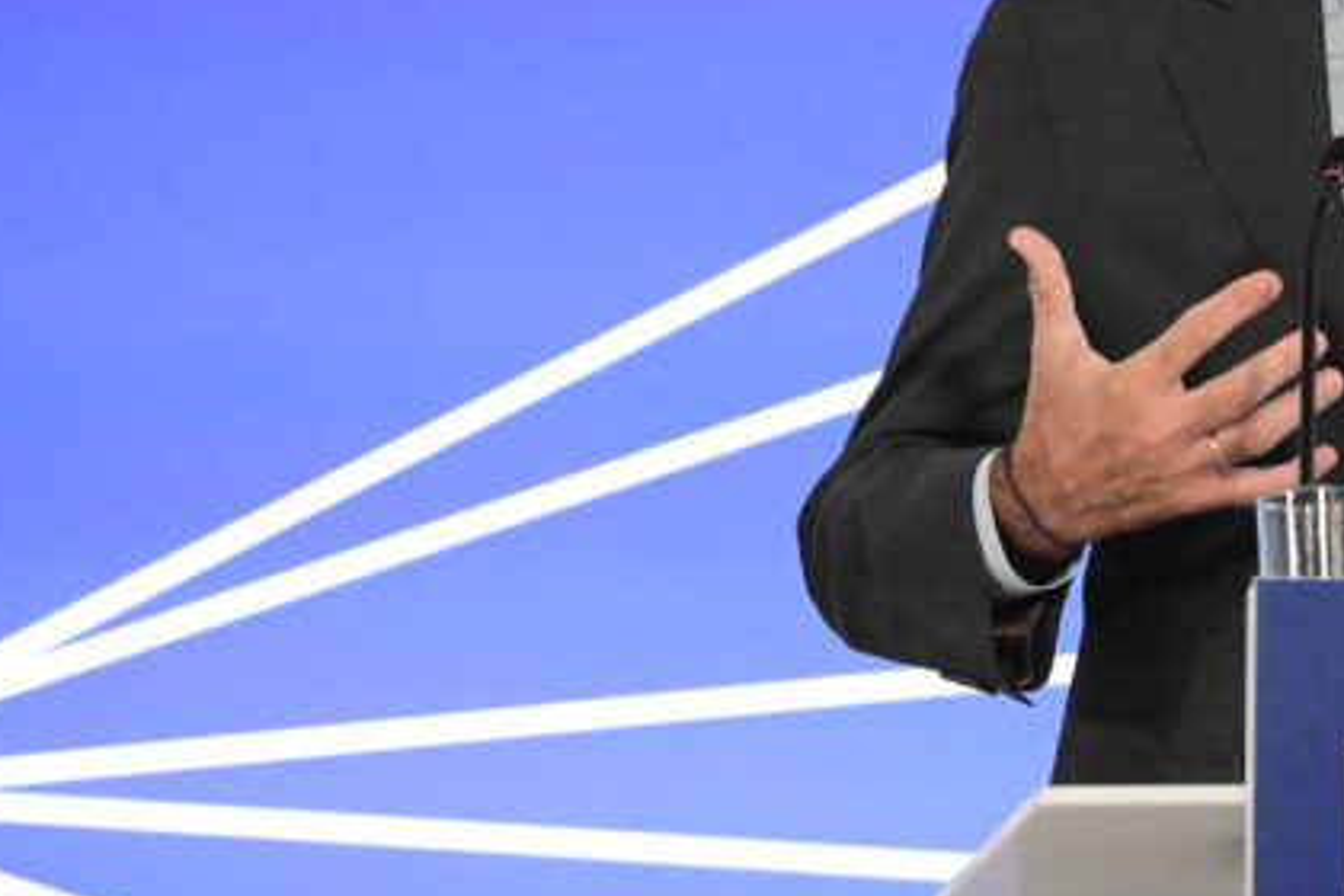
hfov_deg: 6.8
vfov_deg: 4.5
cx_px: 950
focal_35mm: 305
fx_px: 11386
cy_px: 5
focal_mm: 125
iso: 8000
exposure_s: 1/640
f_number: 5
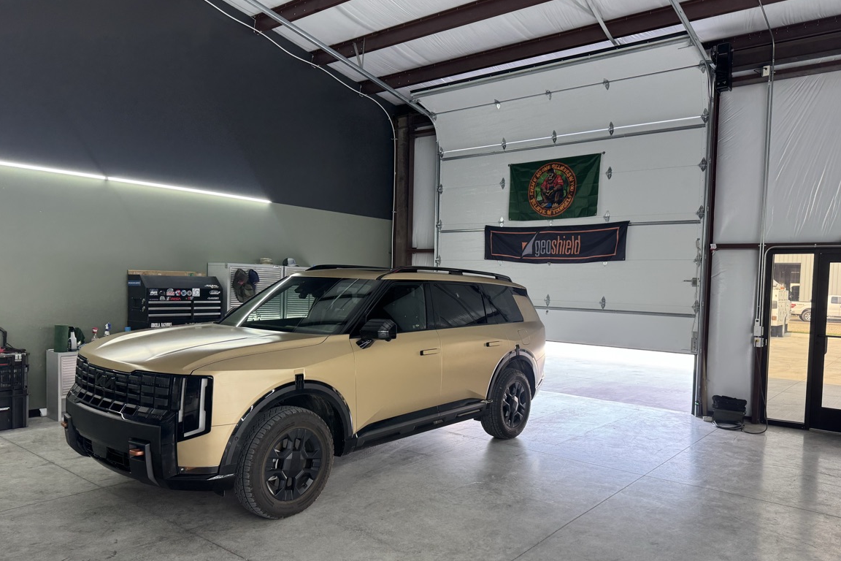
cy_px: 313
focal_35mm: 26
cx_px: 436
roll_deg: -2.0
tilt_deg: -2.8
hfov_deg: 69.4
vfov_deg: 49.5
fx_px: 607
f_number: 1.78
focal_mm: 6.76
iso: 100
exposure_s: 1/120
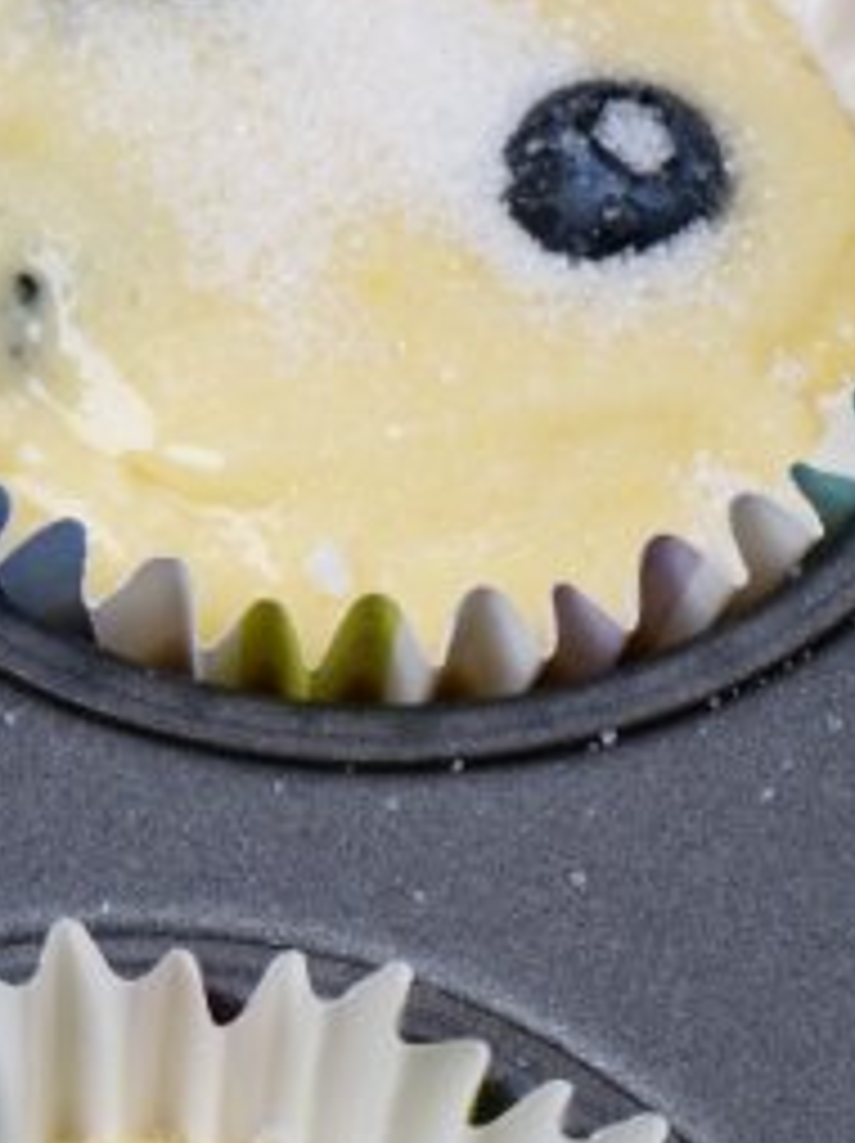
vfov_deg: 6.2
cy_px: 376
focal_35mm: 318
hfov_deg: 4.6
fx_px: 10490
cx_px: -1143
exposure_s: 1/80
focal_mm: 70
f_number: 11
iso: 200
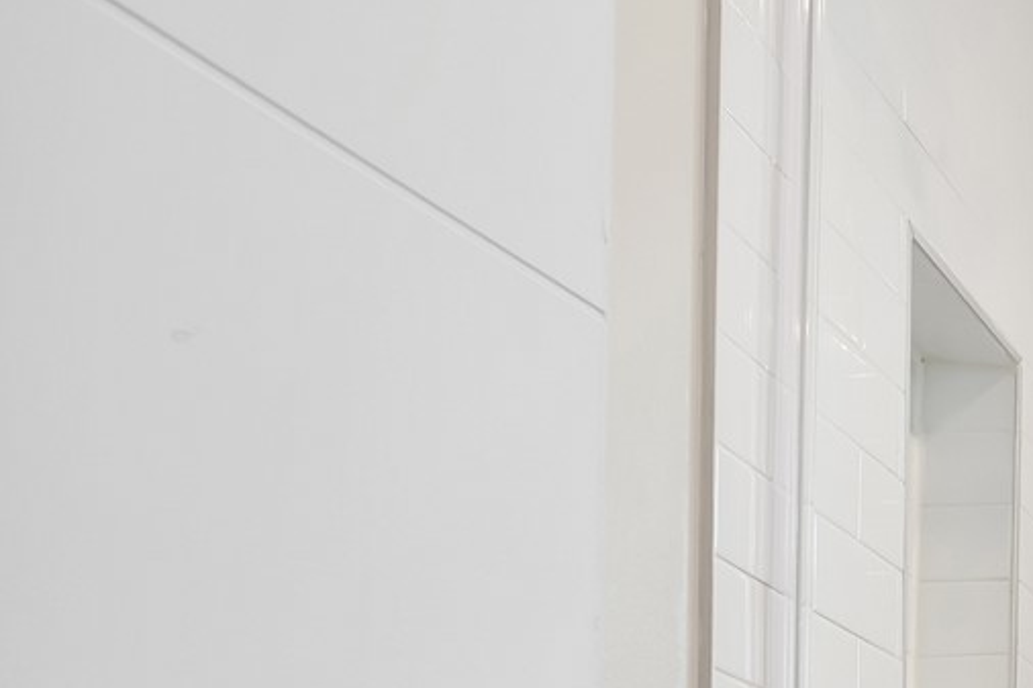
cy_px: 1047
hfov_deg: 24.6
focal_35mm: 57
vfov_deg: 20.2
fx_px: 1635
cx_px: 1650
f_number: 8
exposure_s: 1/20
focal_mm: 17
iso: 640
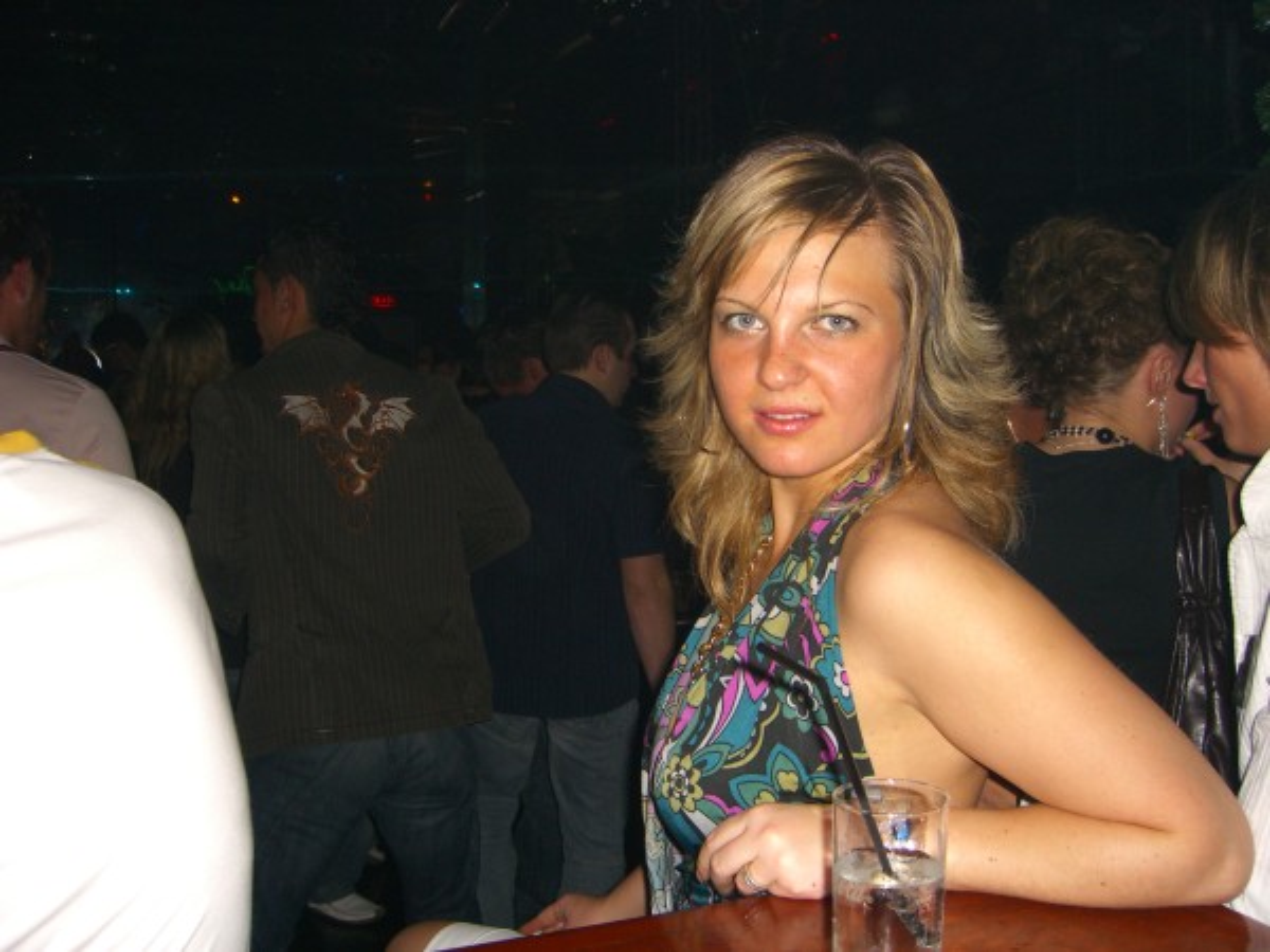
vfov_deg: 37.7
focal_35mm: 38
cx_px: 635
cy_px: 476
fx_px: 1394
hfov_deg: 49.0
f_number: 2.8
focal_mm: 7.9
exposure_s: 1/60
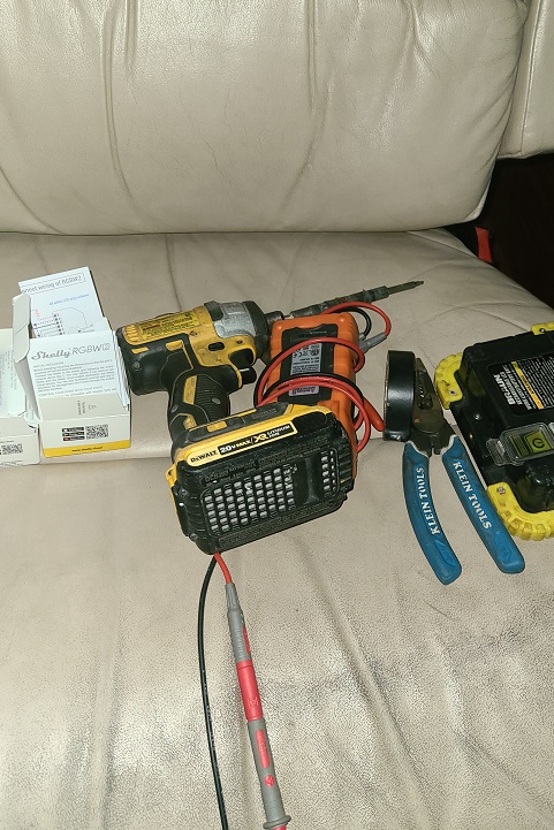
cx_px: 308
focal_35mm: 30
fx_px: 692
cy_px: 372
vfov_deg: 61.8
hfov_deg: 43.6
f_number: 1.8
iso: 80
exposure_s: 1/30
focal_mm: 5.4
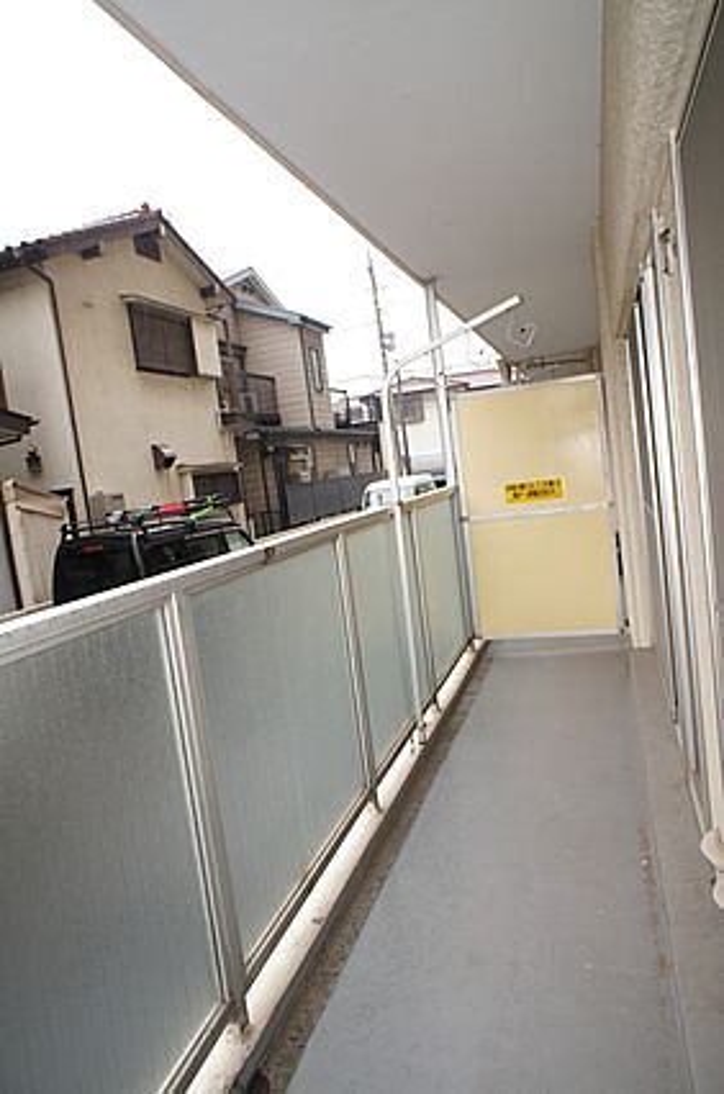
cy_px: 547
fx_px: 728
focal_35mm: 24
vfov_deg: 73.9
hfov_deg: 52.9
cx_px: 362
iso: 200
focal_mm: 16
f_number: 5
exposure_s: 1/100
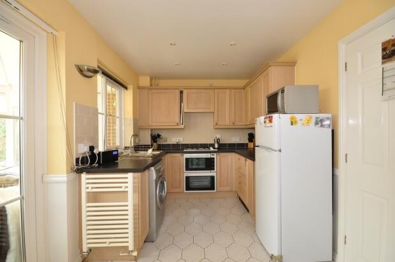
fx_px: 164
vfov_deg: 77.2
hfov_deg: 100.4
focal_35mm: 15
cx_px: 198
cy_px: 131
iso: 200
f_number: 11
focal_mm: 10
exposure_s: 4
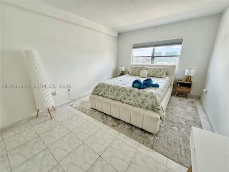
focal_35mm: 14
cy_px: 86
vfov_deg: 85.7
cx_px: 114
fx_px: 93
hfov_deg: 102.1
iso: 64
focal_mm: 2.22
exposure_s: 1/118
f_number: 2.2
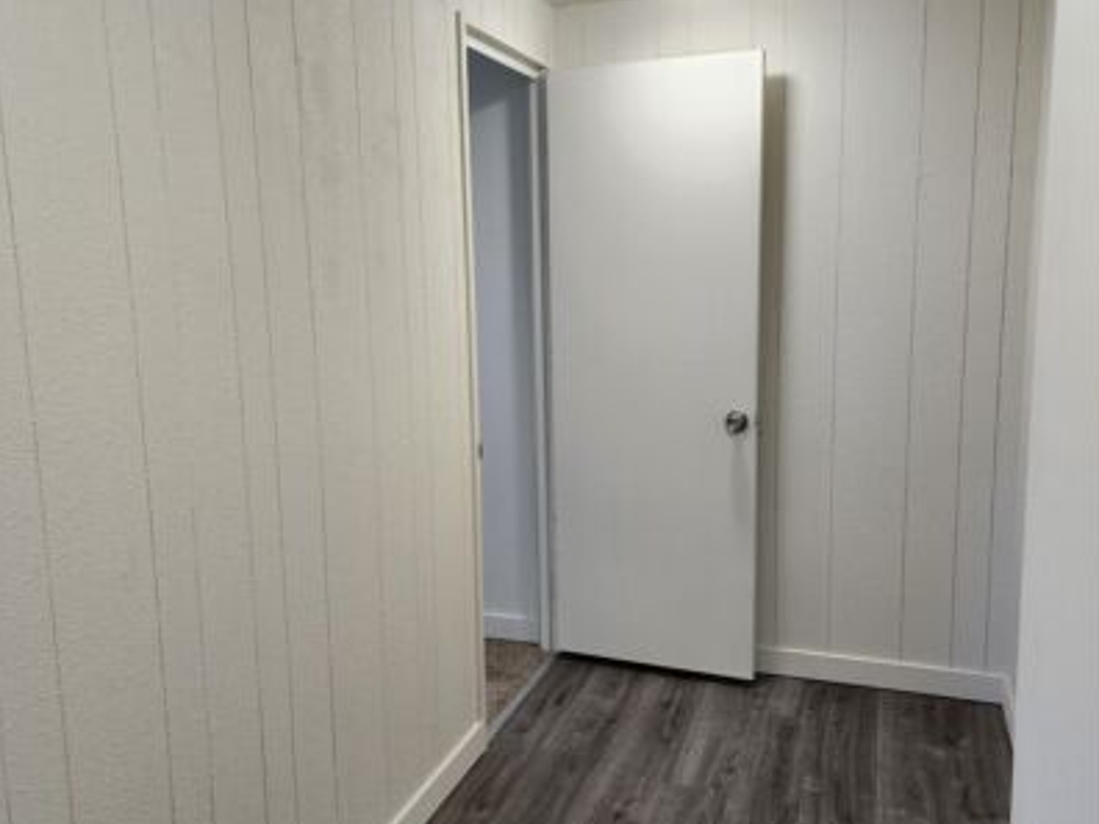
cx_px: 550
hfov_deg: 58.4
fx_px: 984
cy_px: 406
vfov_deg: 45.4
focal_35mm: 31
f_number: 1.8
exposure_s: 1/120
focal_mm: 6.4
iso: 160
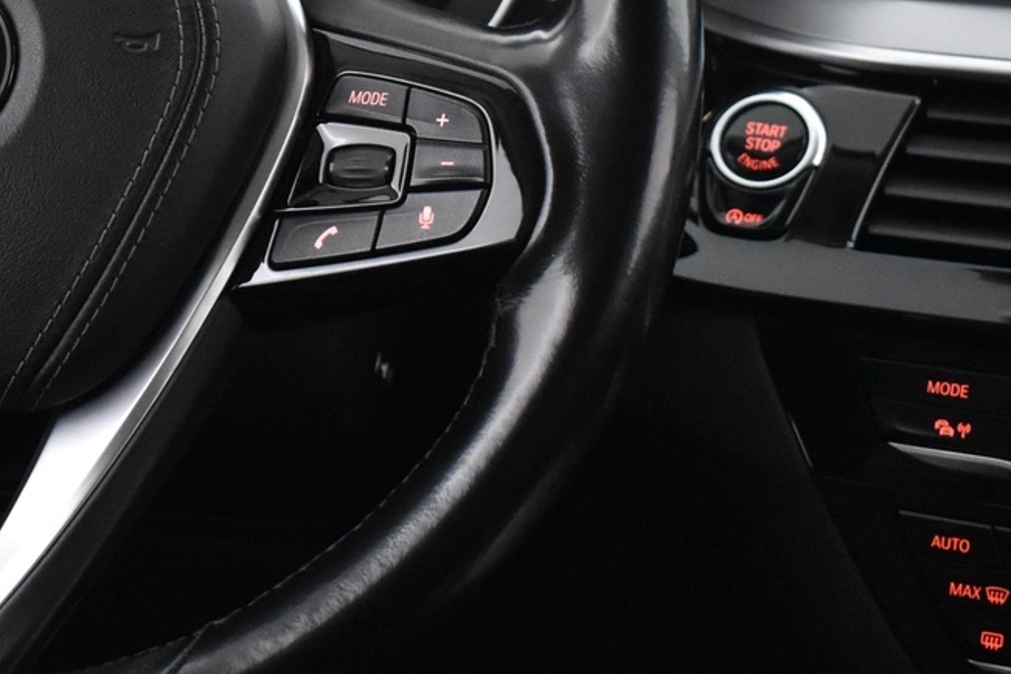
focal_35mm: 112
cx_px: -87
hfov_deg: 17.7
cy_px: 81
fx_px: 3145
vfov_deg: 12.2
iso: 3200
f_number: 4.2
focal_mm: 30
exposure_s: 1/25
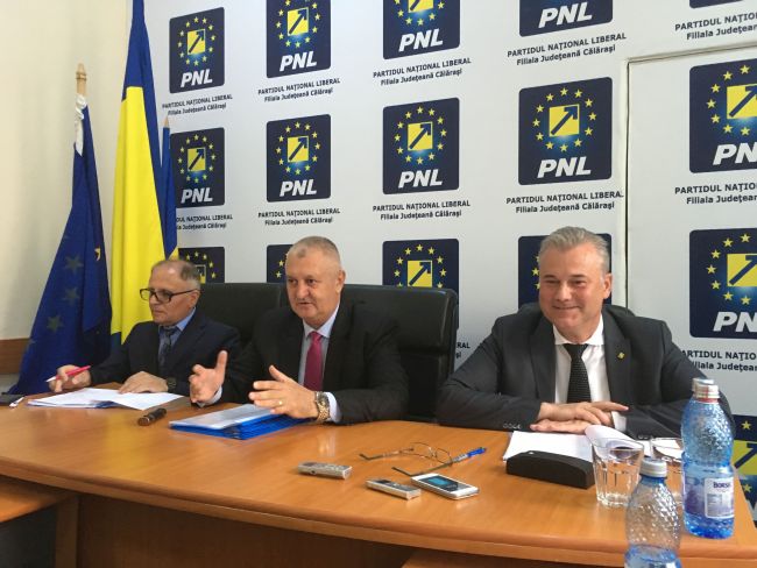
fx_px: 634
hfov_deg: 61.6
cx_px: 378
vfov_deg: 48.3
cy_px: 284
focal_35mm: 29
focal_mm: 4.15
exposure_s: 1/33
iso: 200
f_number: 2.2
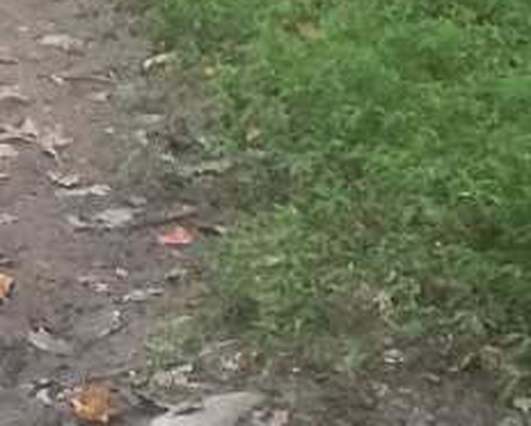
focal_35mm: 195
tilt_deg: -3.9
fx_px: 3067
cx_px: -458
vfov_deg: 7.7
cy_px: -380
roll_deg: +0.6
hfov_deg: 9.4
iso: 125
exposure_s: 1/30
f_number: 2.2
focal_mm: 4.15
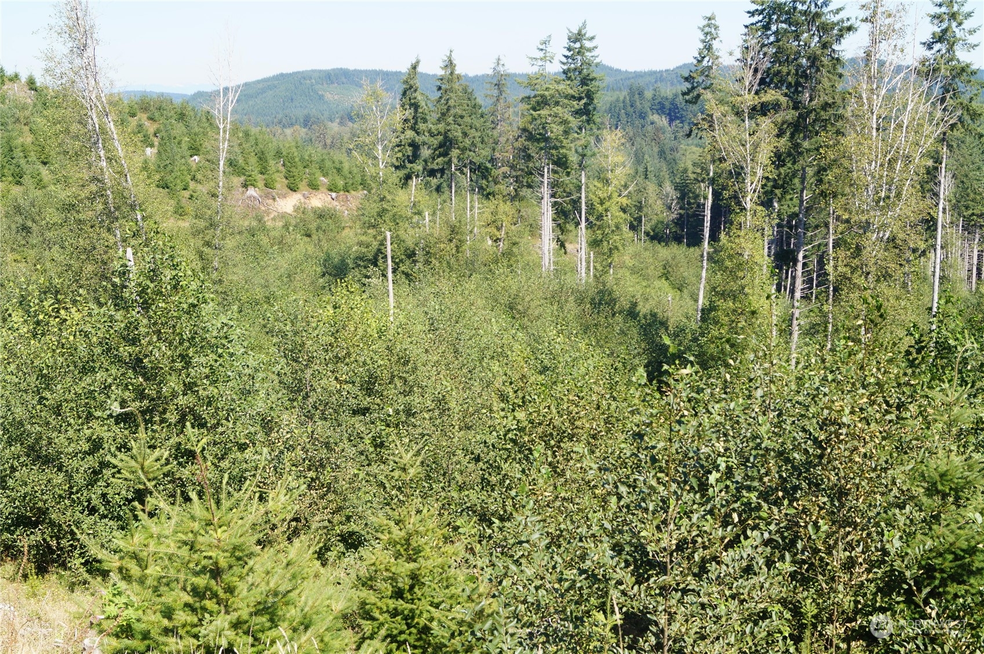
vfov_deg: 31.8
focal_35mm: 42
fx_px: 1147
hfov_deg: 46.4
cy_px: 327
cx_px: 492
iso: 100
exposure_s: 1/80
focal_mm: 28
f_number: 11
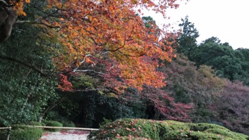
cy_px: 79
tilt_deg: +8.9
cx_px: 124
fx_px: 225
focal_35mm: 34
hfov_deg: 58.0
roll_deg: -6.2
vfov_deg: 34.7
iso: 125
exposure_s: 1/30
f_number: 2.4
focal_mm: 3.3
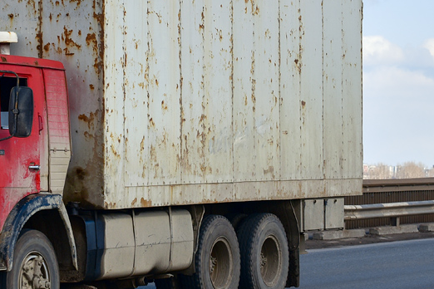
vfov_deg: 8.5
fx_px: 1941
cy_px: 77
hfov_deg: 12.6
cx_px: 14
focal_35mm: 161
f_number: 7.1
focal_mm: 70
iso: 200
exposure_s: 1/1000
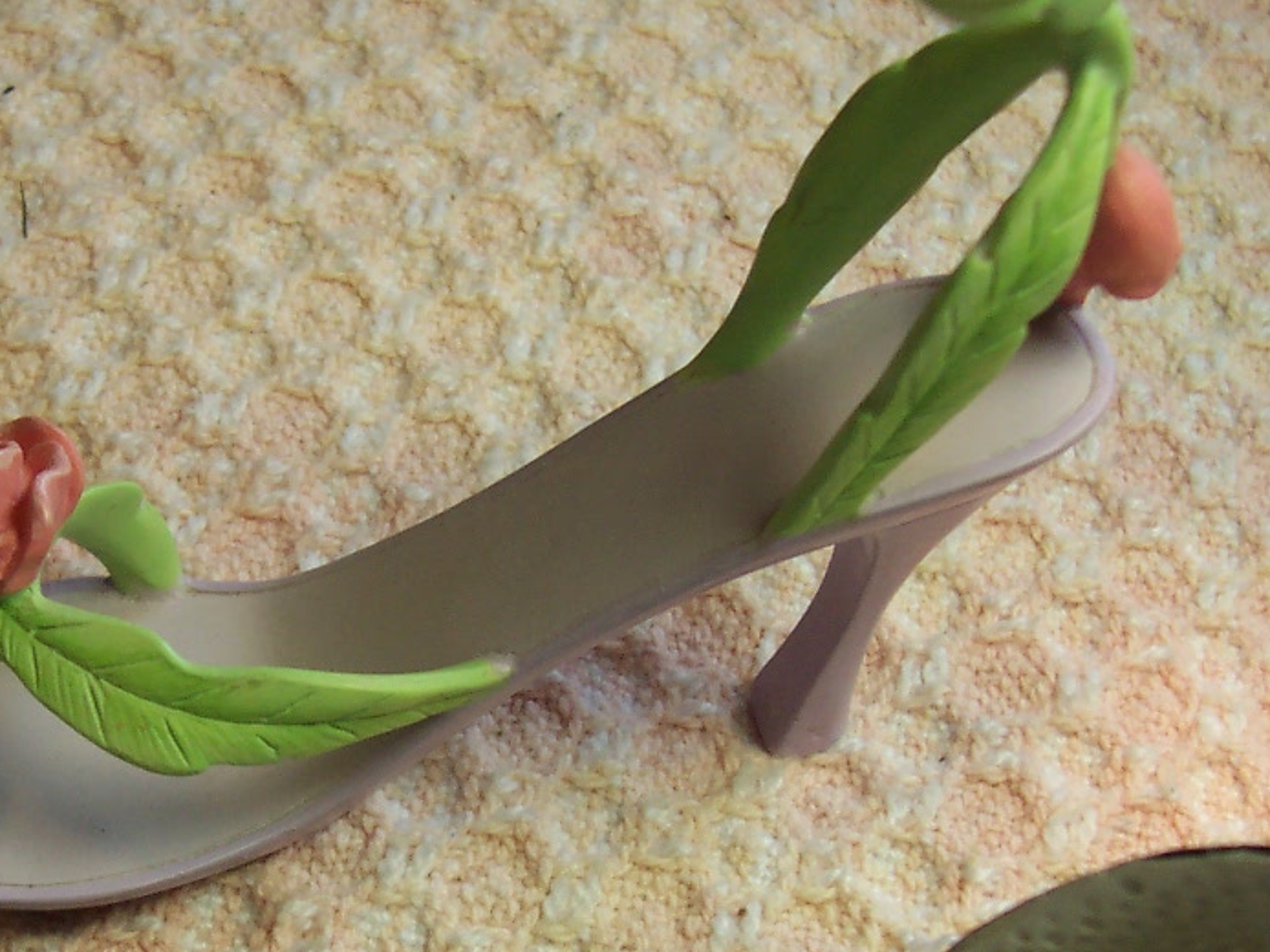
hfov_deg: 30.1
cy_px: 809
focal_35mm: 64
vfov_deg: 22.5
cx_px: 428
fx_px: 2347
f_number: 2.8
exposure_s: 1/125
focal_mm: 5.6
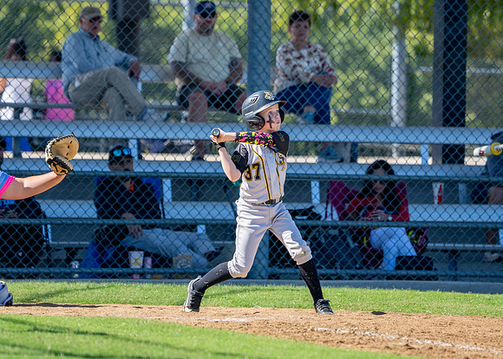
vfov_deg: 3.6
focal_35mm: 397
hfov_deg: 5.1
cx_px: 257
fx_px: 5667
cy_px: 157
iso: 1000
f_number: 5.6
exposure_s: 1/3200
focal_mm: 288
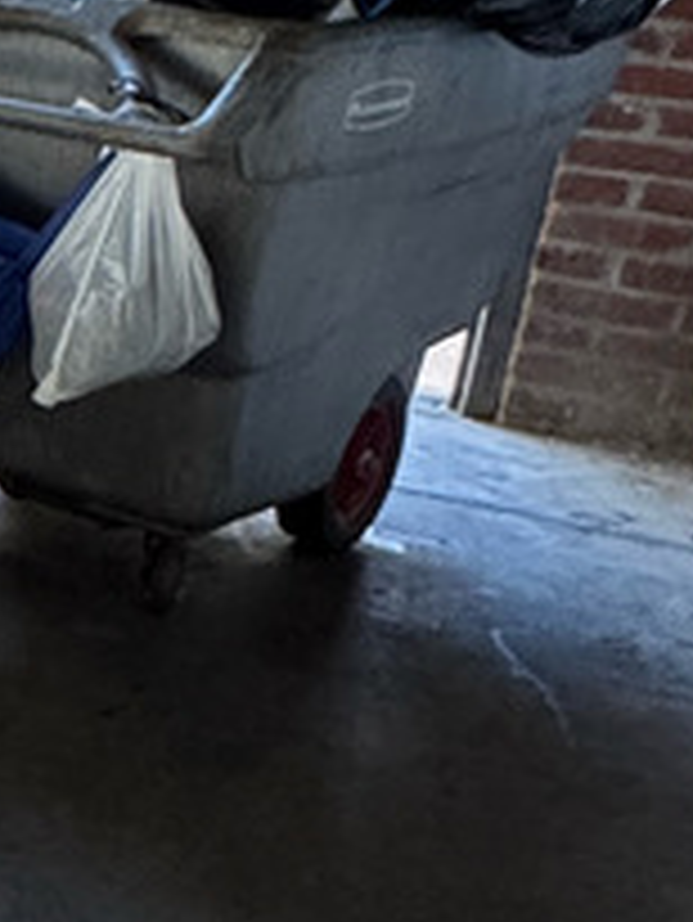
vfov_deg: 23.3
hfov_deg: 11.7
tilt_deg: -15.2
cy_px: 135
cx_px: -1287
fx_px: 2187
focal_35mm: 82
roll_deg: -1.0
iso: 320
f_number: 2.2
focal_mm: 2.22
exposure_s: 1/120
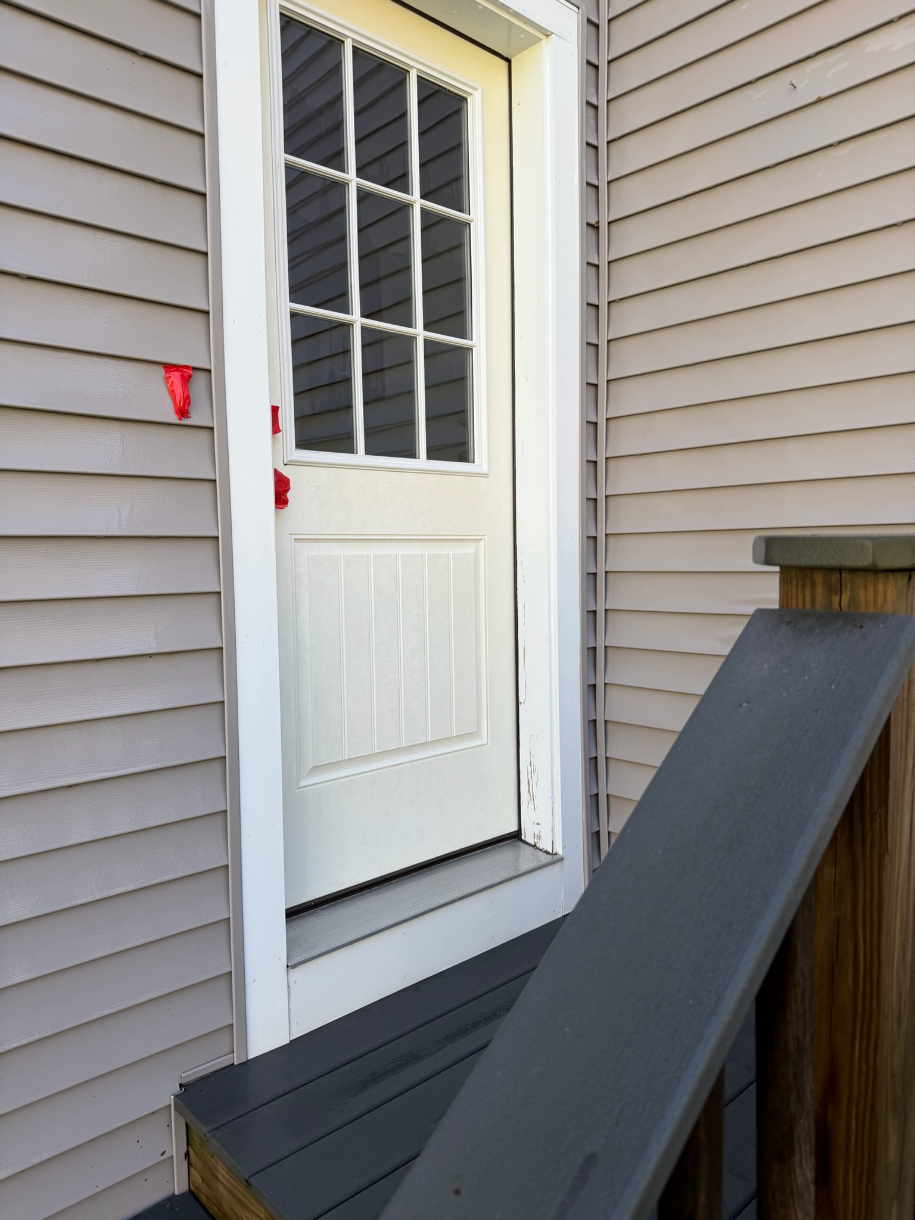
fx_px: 846
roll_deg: +0.5
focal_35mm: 24
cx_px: 458
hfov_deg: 56.8
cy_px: 610
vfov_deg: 71.6
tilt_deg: -3.5
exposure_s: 1/524
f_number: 1.78
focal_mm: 6.76
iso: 80
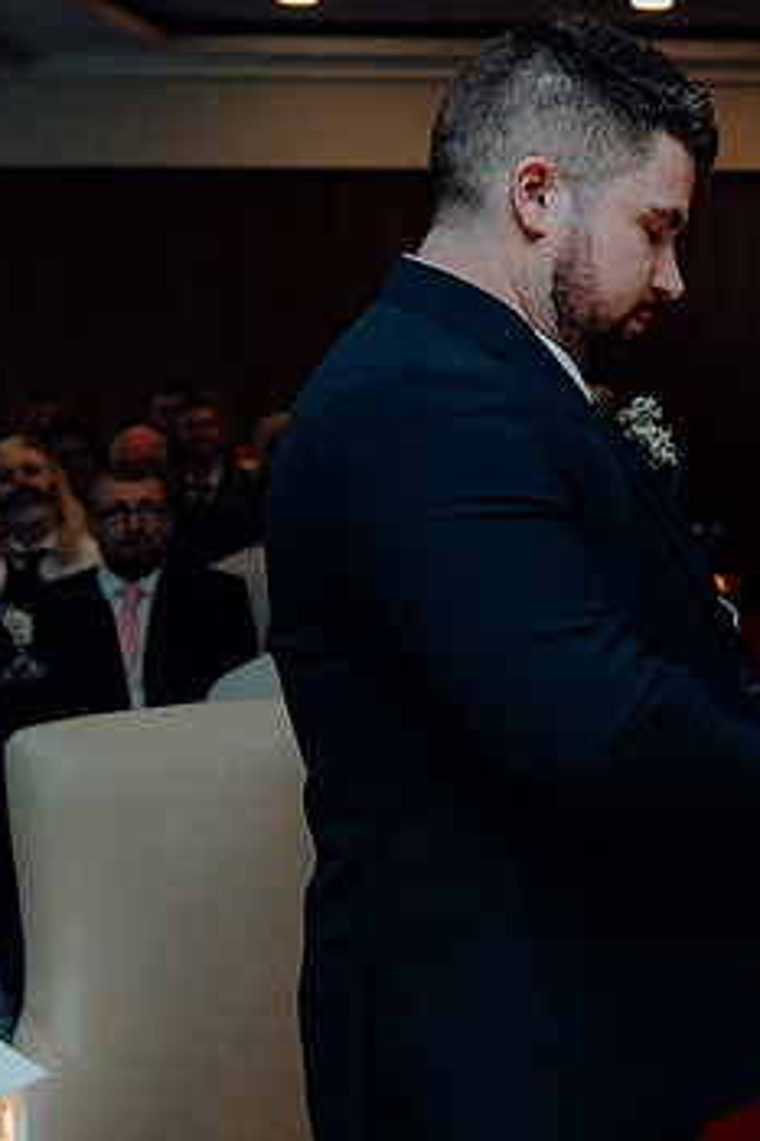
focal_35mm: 63
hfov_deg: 20.2
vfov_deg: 31.9
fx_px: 1997
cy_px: 579
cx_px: 904
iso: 2500
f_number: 3.5
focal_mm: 38
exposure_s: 1/160
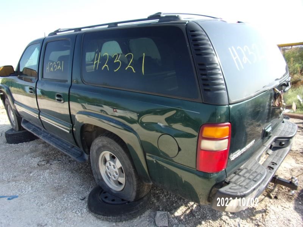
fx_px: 210
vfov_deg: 56.8
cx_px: 152
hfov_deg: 71.6
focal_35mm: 24
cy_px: 114
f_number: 3.3
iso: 80
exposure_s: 1/340
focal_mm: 4.3
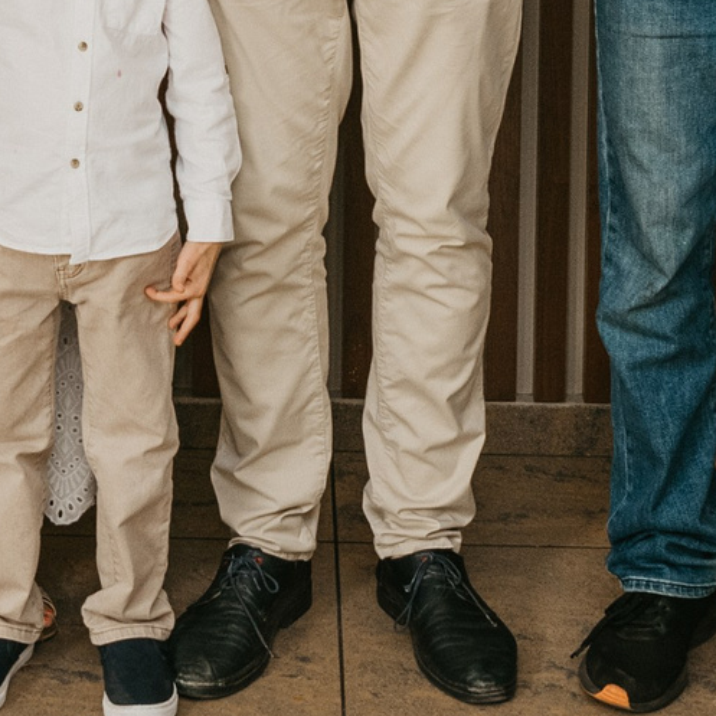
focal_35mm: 133
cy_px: -318
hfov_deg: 13.0
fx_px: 3112
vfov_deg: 12.5
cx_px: 57
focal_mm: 26
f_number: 4
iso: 200
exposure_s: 1/160
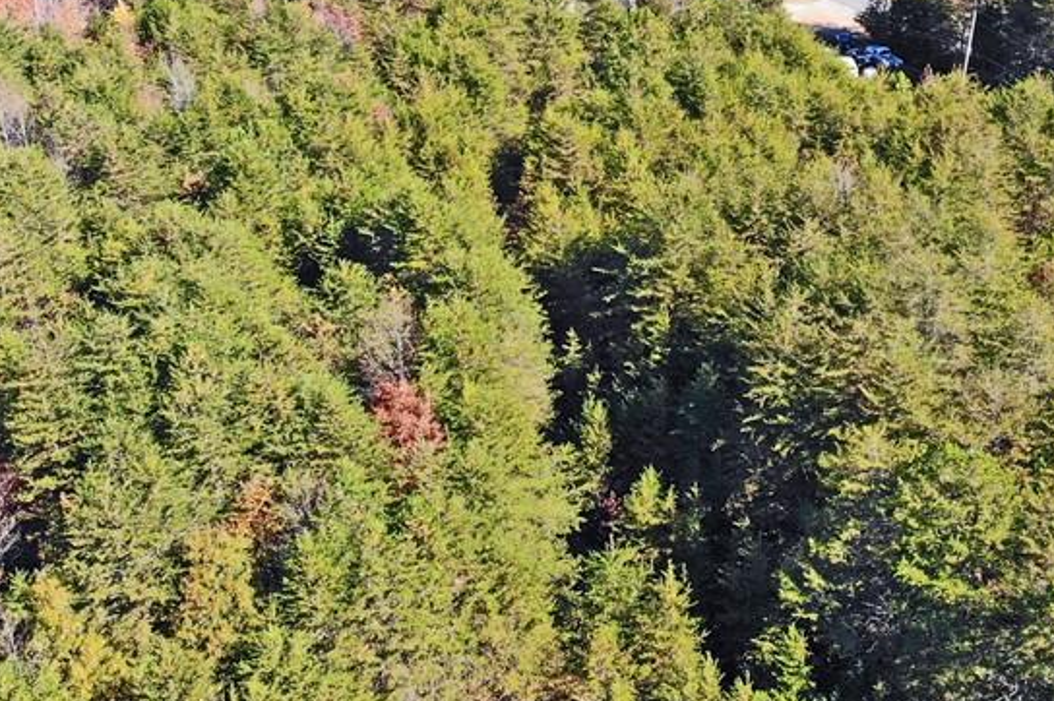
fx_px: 1375
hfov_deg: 40.9
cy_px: 218
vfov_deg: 28.4
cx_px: 767
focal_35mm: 47
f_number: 2.8
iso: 100
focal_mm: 4.5
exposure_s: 1/419
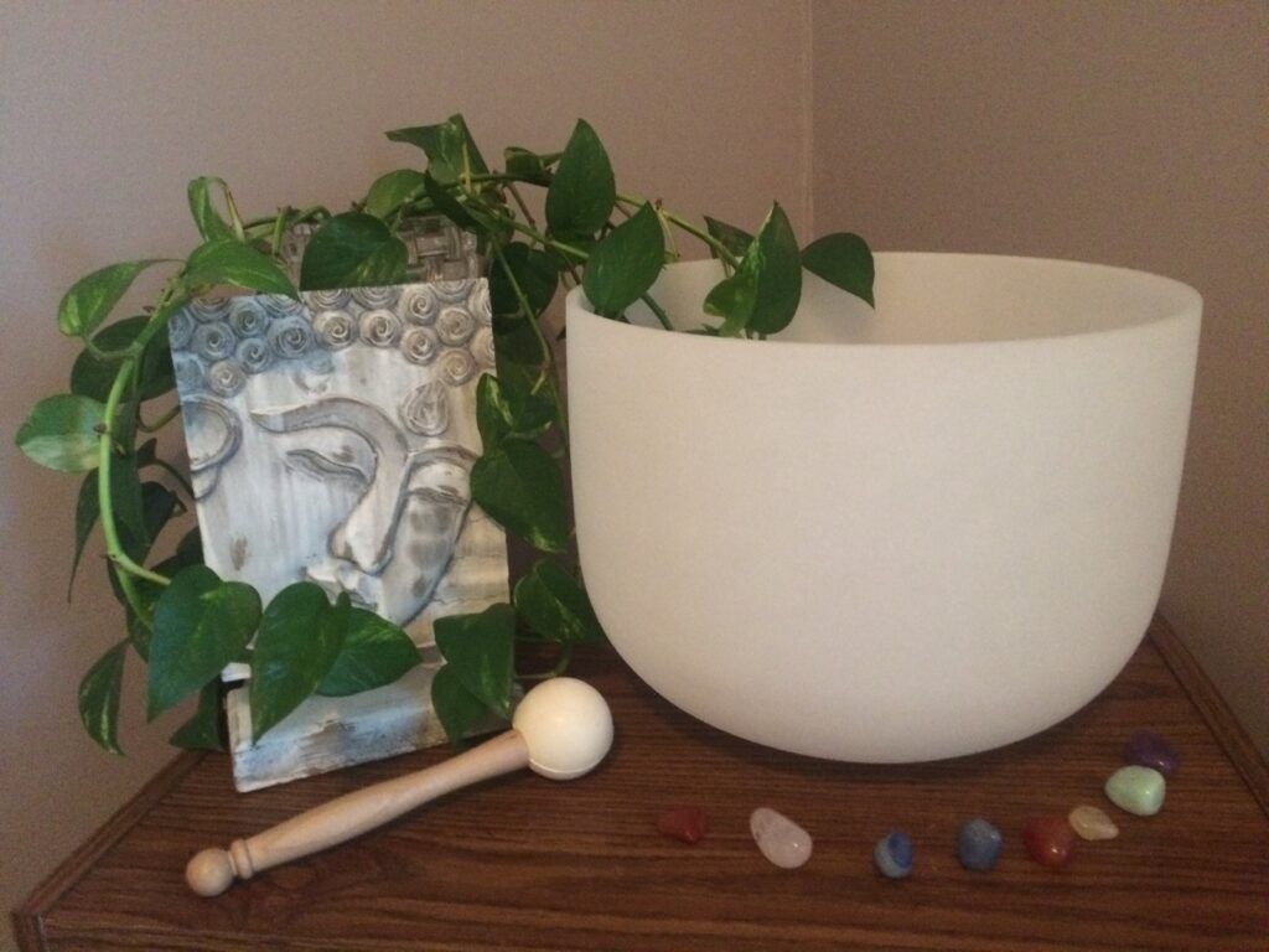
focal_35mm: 29
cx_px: 634
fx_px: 1063
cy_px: 476
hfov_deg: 61.7
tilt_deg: -17.9
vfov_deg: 48.2
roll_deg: +5.2
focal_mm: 4.15
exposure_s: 1/15
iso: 500
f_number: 2.2
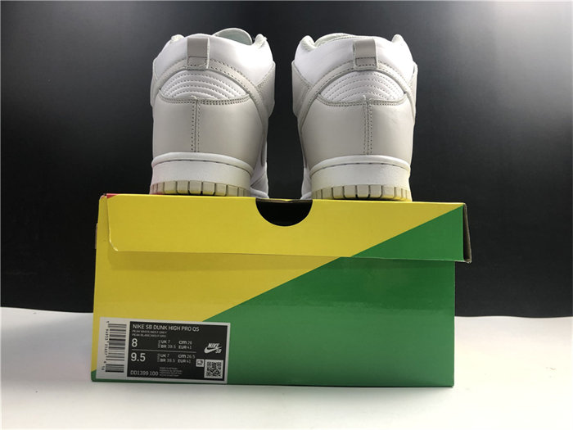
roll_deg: -1.1
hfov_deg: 63.4
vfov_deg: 49.7
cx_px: 286
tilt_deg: +7.7
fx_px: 463
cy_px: 215
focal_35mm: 28
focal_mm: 4
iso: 25
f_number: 1.8
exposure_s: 1/33
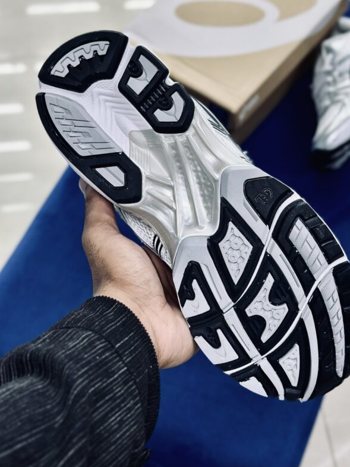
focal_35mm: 57
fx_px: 769
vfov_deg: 33.8
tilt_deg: -57.3
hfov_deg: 25.6
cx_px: 204
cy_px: 224
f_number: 1.78
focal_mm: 6.86
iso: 80
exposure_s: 1/100
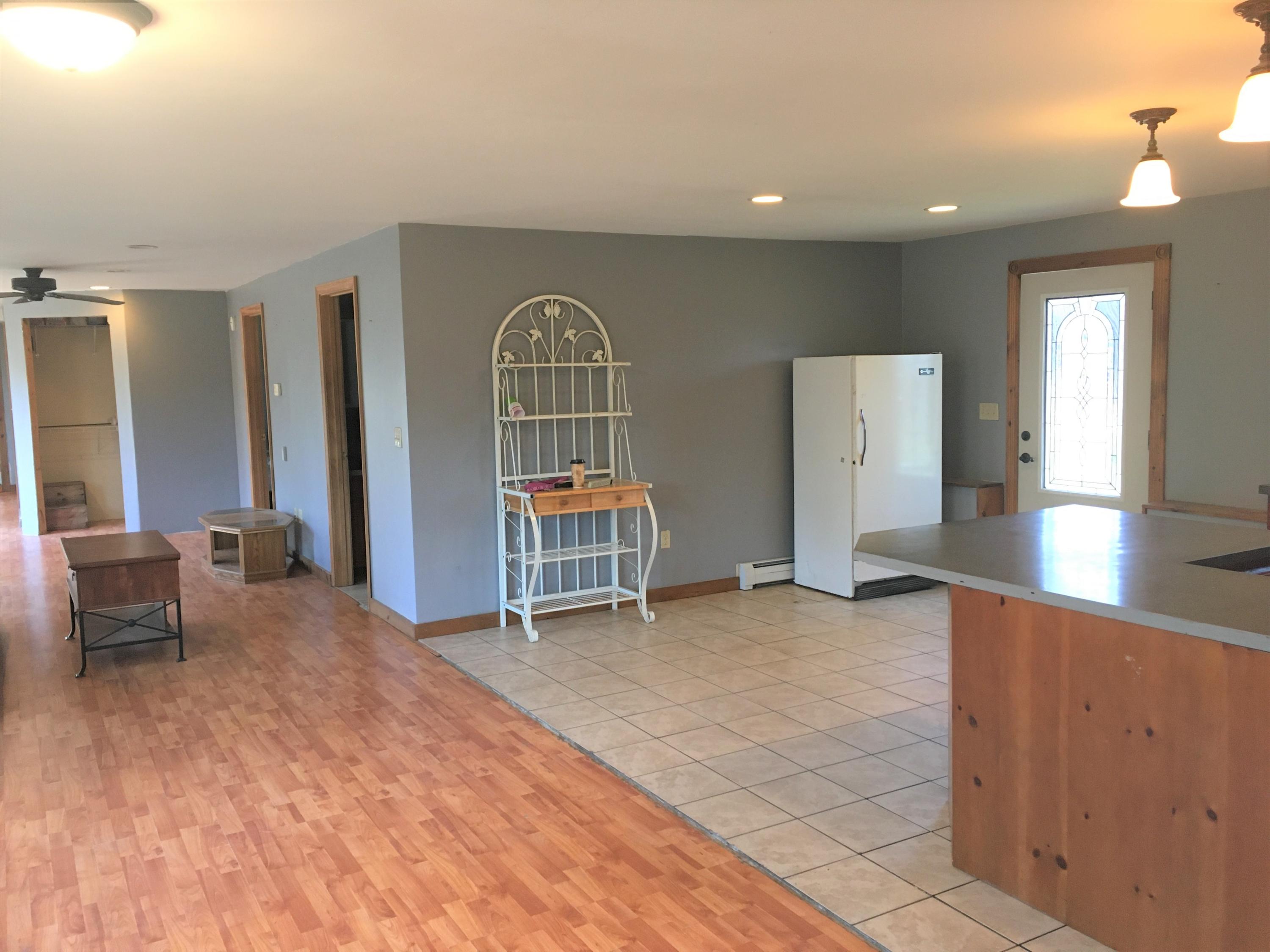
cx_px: 635
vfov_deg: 48.2
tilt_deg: -7.2
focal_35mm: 29
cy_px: 476
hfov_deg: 61.7
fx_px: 1064
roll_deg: +2.4
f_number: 2.2
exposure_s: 1/30
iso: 125
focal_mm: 4.15
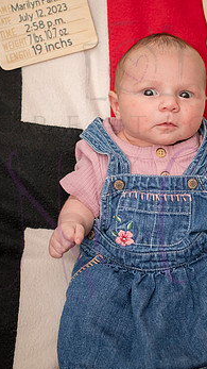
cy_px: 163
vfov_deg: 31.0
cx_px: 137
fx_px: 664
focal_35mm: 68
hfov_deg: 17.7
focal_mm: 50
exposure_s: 1/250
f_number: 4
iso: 800
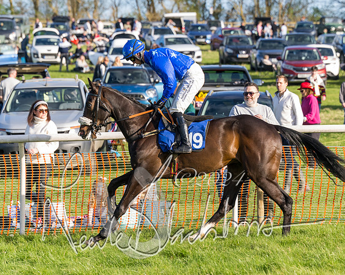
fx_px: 2467
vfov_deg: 6.4
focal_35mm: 242
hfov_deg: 8.0
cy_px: 148
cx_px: 172
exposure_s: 1/1600
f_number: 4
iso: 400
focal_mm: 125
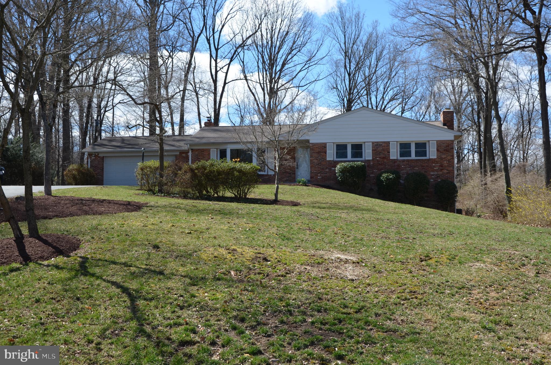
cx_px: 276
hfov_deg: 49.6
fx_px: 596
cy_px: 182
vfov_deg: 34.1
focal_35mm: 39
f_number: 8
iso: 125
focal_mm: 26
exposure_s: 1/250
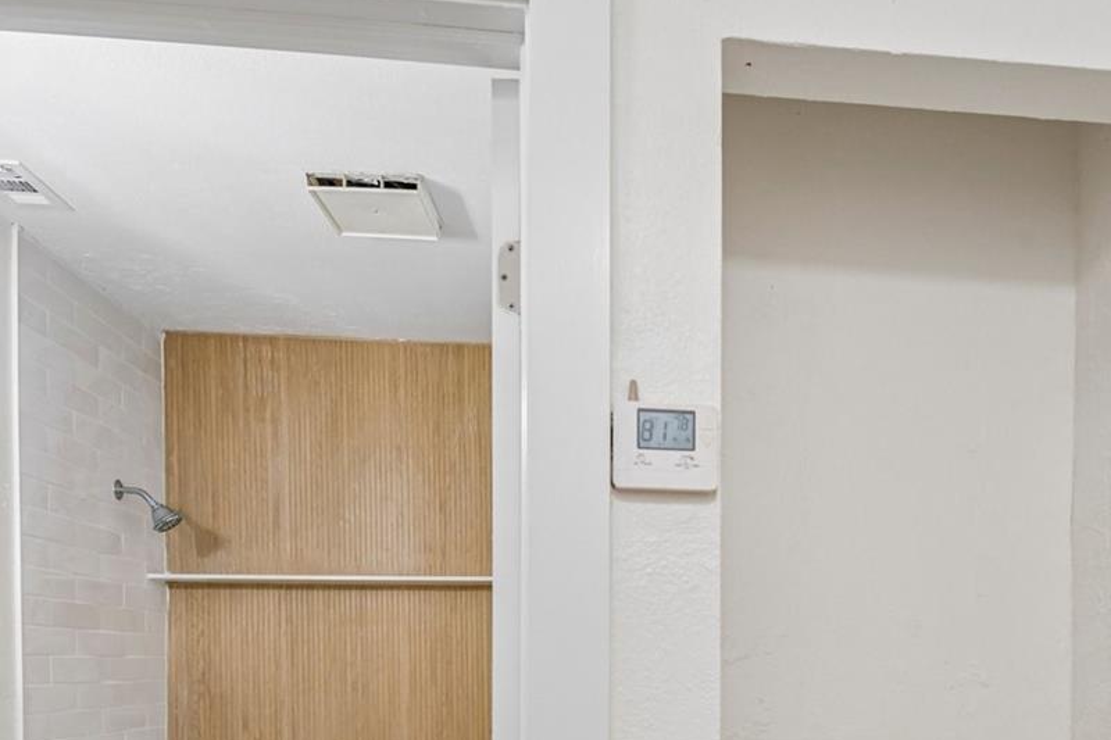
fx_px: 987
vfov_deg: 37.9
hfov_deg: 57.5
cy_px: 689
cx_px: 733
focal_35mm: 32
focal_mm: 16
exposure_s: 1/15
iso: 400
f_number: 8
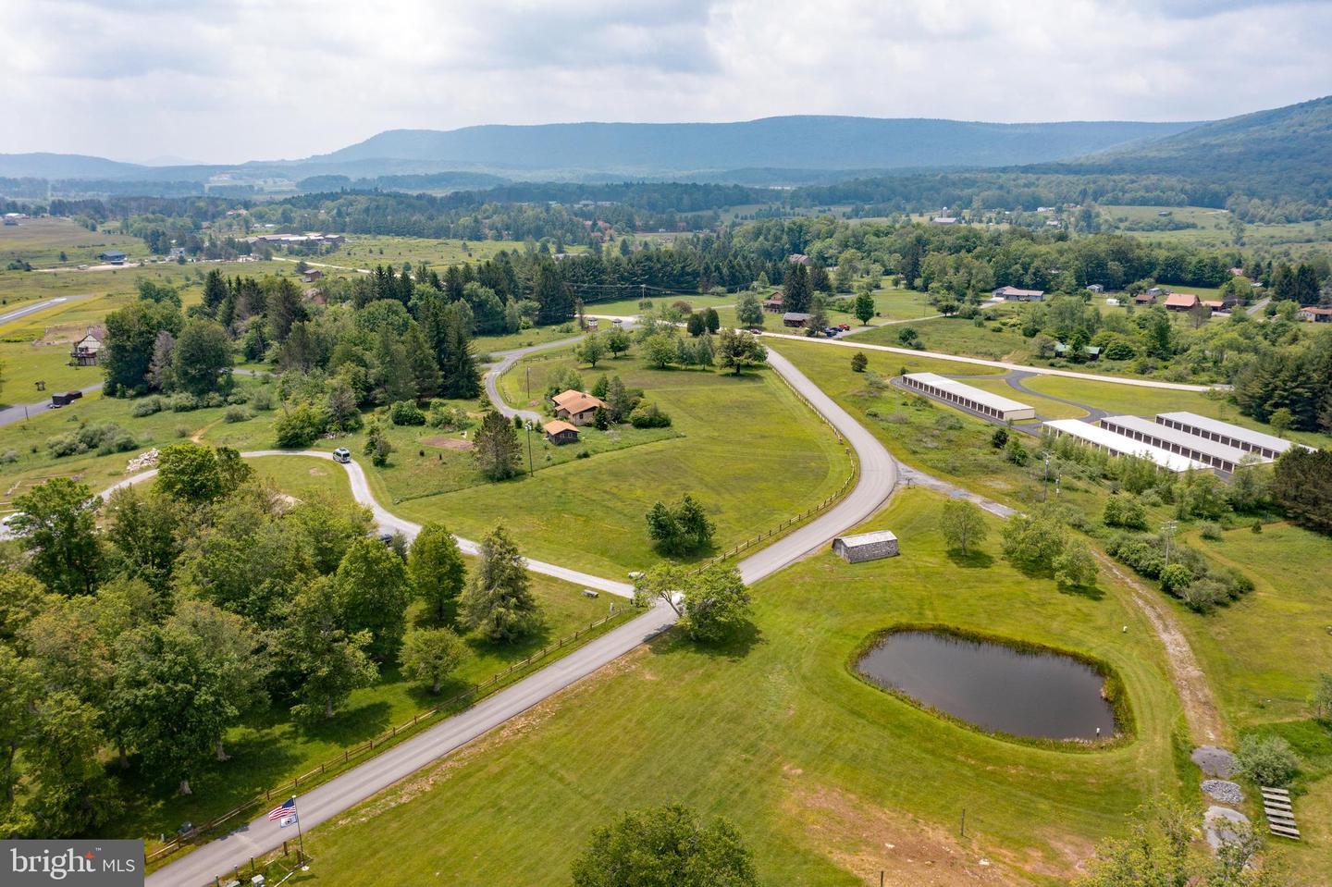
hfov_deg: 65.5
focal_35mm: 28
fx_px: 1036
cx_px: 666
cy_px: 444
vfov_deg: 46.4
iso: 100
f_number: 6.3
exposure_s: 1/320
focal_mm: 10.26
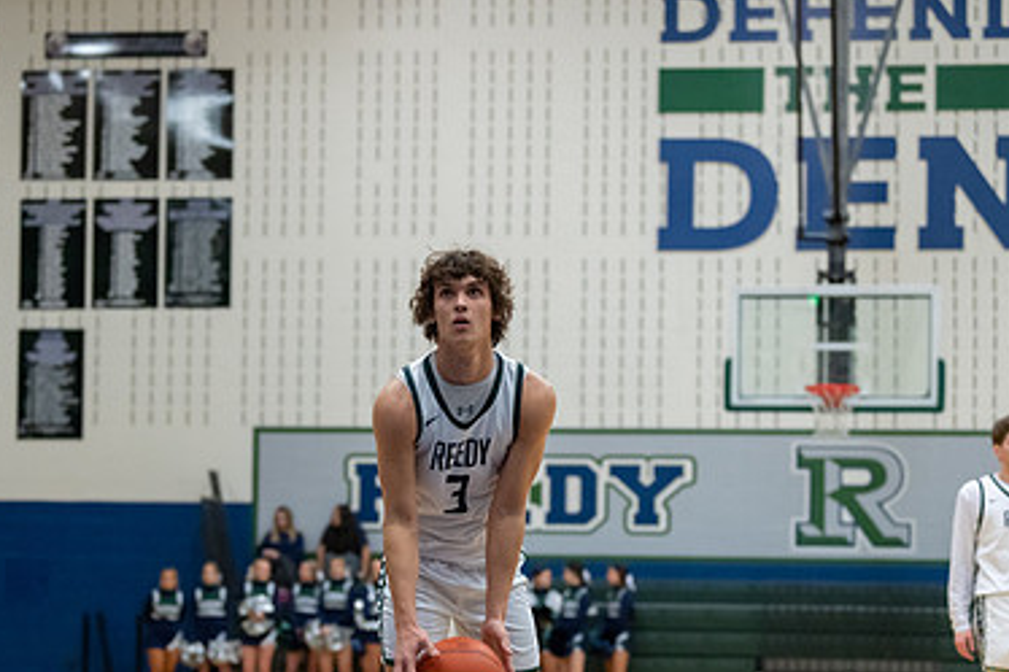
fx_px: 3278
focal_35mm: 117
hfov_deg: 17.5
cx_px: 421
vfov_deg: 11.7
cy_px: 476
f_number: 2.8
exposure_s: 1/500
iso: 4000
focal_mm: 74
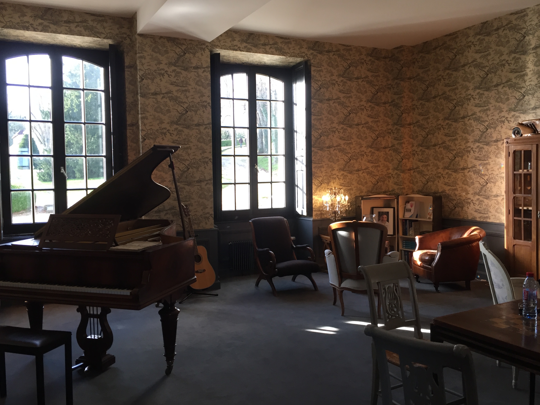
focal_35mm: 31
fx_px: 484
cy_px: 192
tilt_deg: -2.1
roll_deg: +1.1
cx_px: 270
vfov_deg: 45.4
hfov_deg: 58.3
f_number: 2.2
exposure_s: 1/33
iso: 32
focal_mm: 4.15
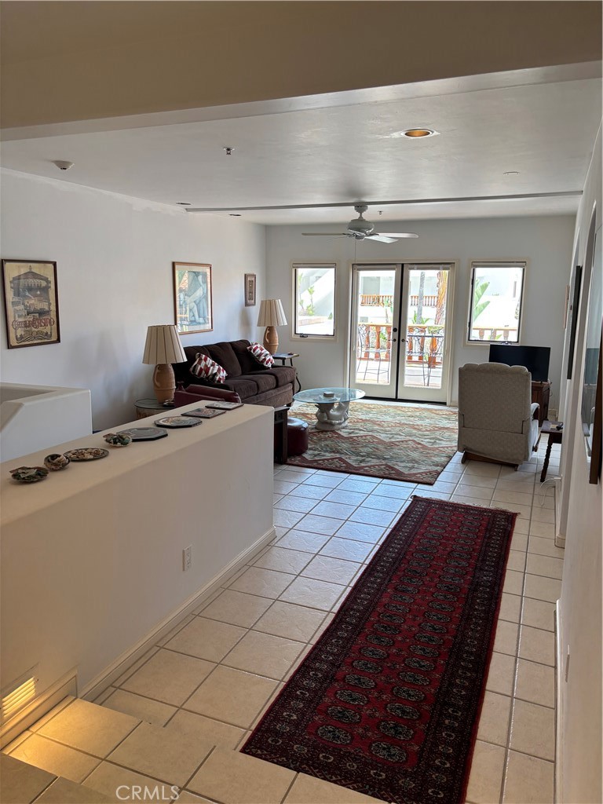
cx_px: 302
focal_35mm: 26
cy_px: 402
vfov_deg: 67.3
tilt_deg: -9.3
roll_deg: -1.5
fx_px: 604
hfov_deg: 53.1
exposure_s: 1/120
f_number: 1.6
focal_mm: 5.96
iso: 50
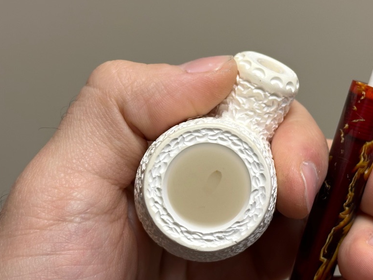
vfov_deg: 18.4
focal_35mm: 80
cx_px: 286
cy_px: 90
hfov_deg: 24.1
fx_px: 862
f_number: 1.78
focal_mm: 6.86
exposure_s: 1/105
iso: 80
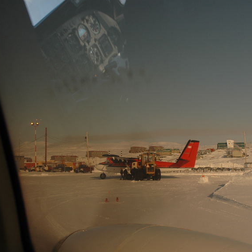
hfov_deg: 33.8
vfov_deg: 34.0
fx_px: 412
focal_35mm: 50
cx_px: 163
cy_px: 146
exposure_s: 1/160
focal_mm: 22
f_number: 6.3
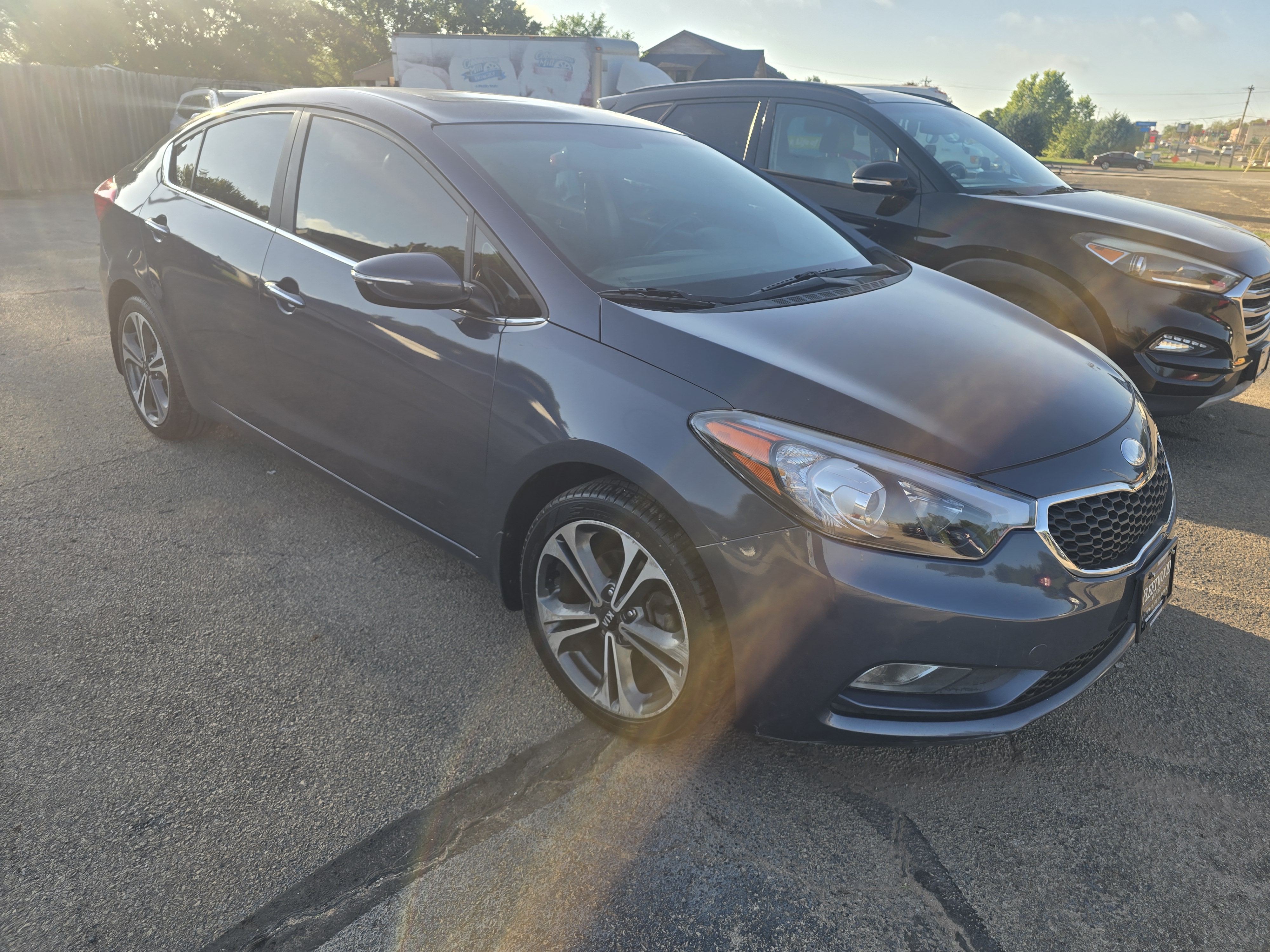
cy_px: 476
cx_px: 635
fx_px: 844
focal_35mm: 23
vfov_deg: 58.9
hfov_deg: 73.9
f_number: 1.7
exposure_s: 1/347
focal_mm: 6.3
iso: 12
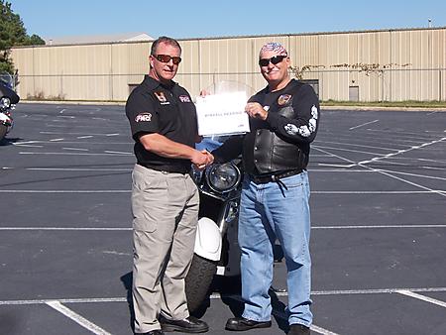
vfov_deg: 20.2
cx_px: 223
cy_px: 168
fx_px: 941
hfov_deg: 26.7
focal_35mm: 73
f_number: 4.8
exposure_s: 1/750
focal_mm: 12.1
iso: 80
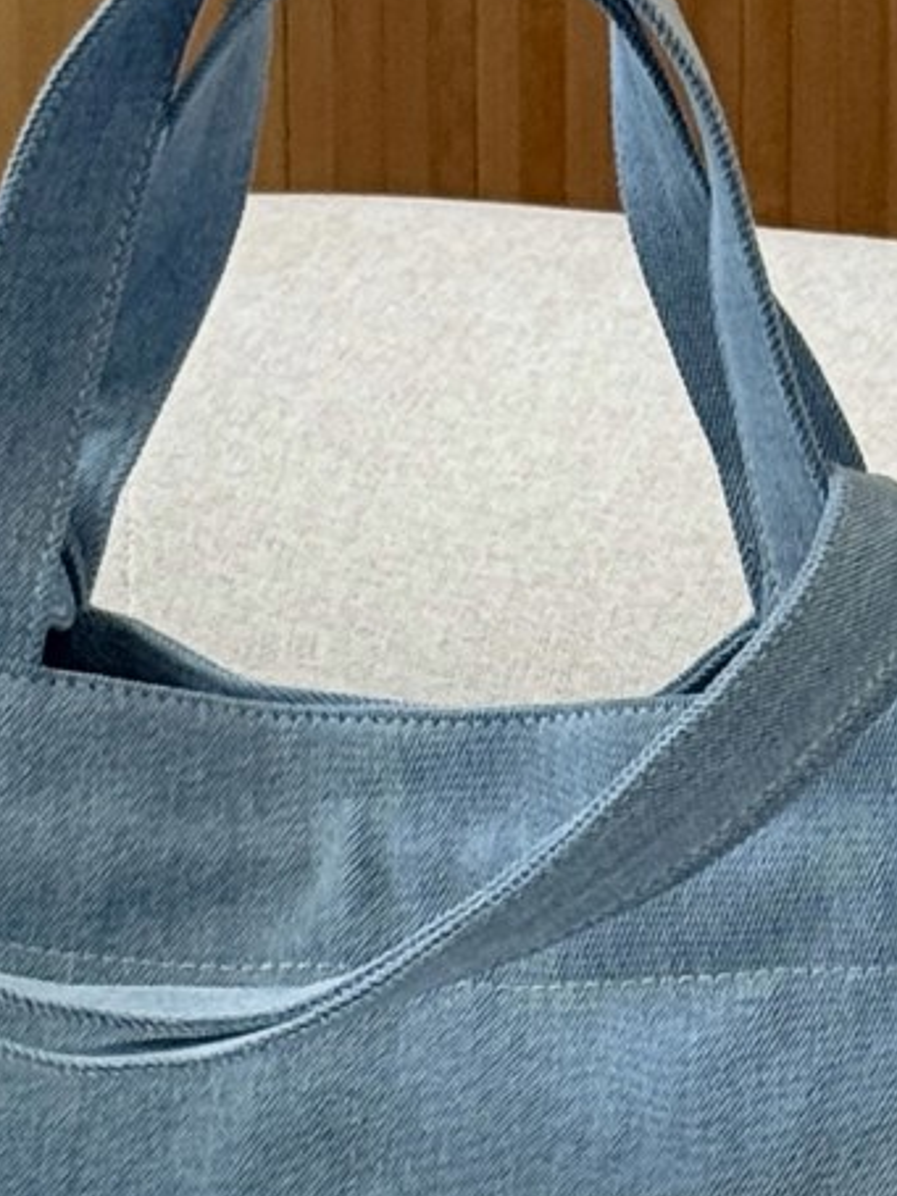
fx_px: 7294
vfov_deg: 9.3
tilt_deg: -17.2
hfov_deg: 7.0
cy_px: 1367
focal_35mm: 211
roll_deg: -0.1
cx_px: 526
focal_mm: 6.76
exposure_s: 1/121
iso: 80
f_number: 1.78
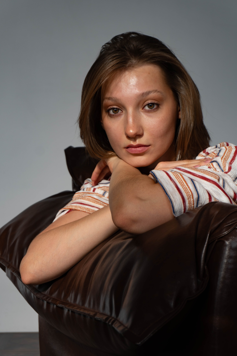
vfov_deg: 27.0
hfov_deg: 18.2
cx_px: 118
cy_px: 178
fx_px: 741
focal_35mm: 75
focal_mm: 50
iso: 100
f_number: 6.3
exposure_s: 1/100
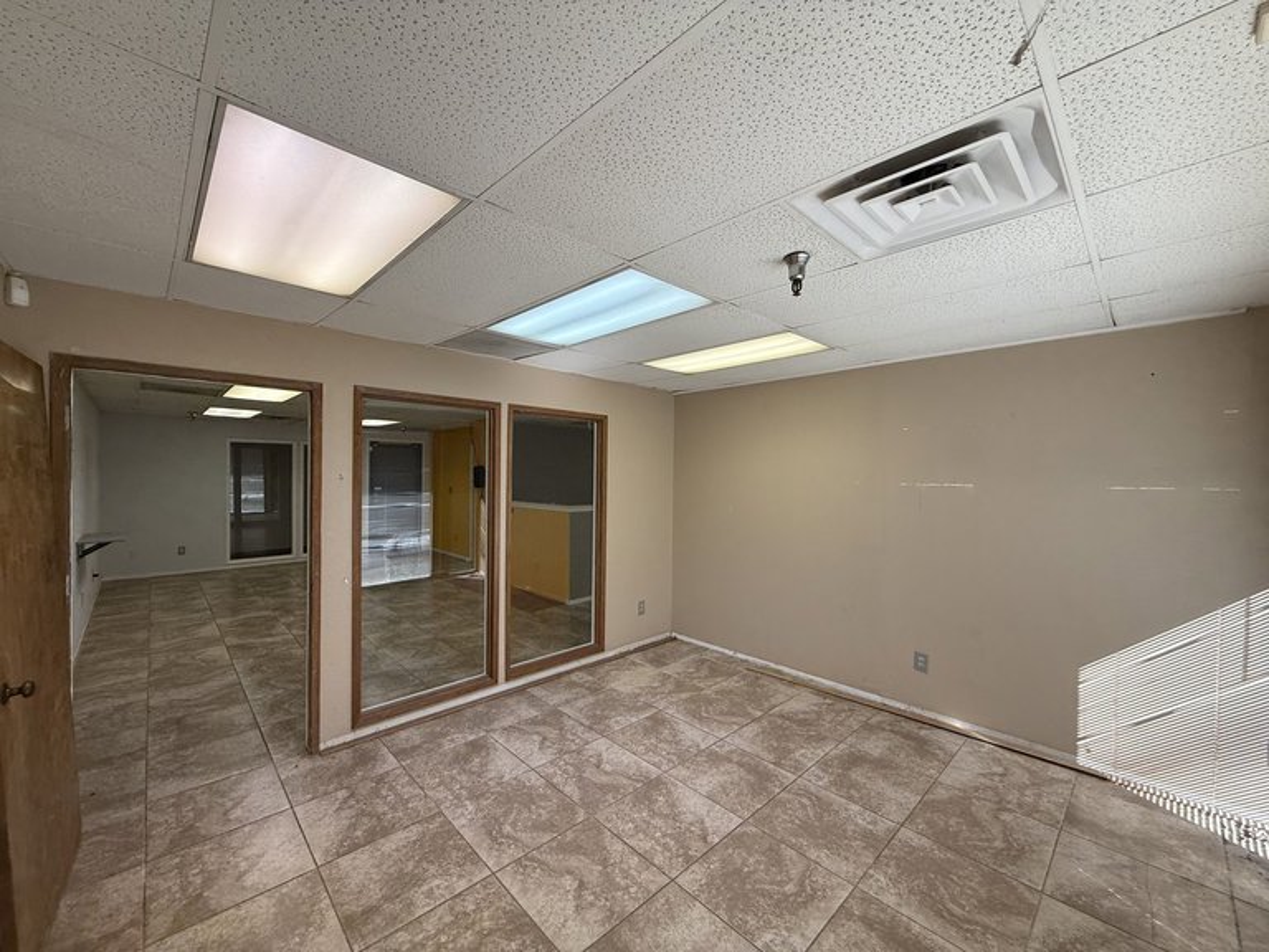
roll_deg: -0.8
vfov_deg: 85.7
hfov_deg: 102.1
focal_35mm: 14
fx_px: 513
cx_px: 634
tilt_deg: +0.2
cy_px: 476
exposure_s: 1/120
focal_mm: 2.22
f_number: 2.2
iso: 100
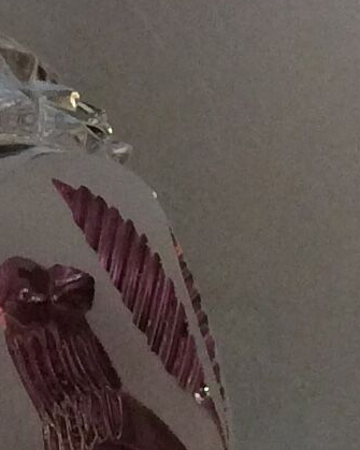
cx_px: -522
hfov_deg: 7.5
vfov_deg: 10.0
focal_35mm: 193
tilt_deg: -24.7
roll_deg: +2.2
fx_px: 2571
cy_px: 382
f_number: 2.4
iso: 100
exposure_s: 1/25
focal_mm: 3.3
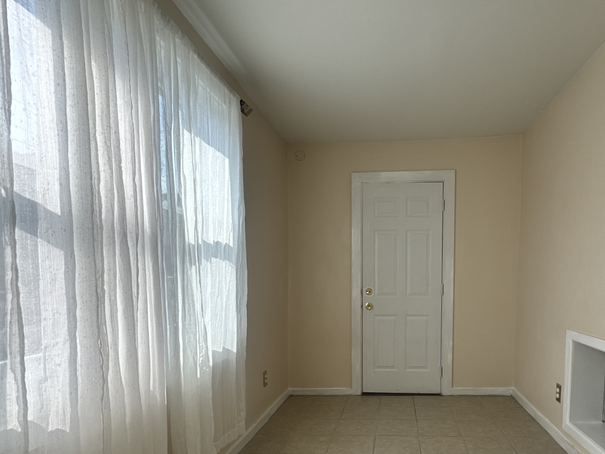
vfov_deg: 59.7
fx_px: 384
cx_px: 374
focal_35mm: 22
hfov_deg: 75.2
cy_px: 302
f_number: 2.2
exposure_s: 1/338
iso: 40
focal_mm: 2.22
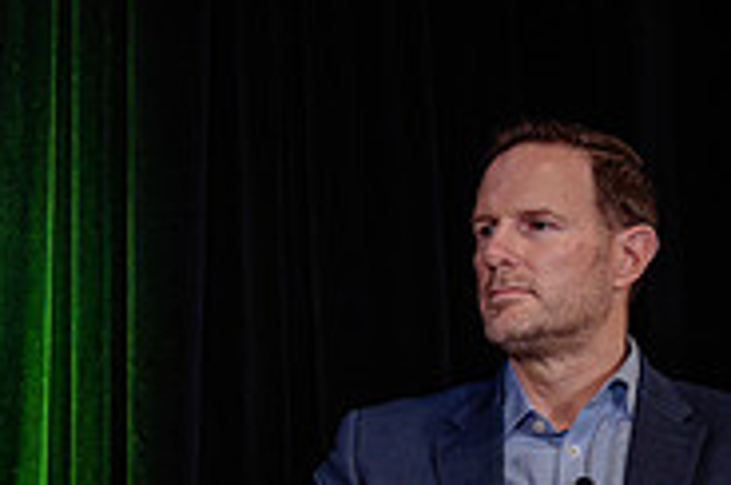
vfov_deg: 7.0
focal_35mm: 195
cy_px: 517
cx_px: -531
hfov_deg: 10.1
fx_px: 3953
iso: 1600
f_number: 2.8
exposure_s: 1/200
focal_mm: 54
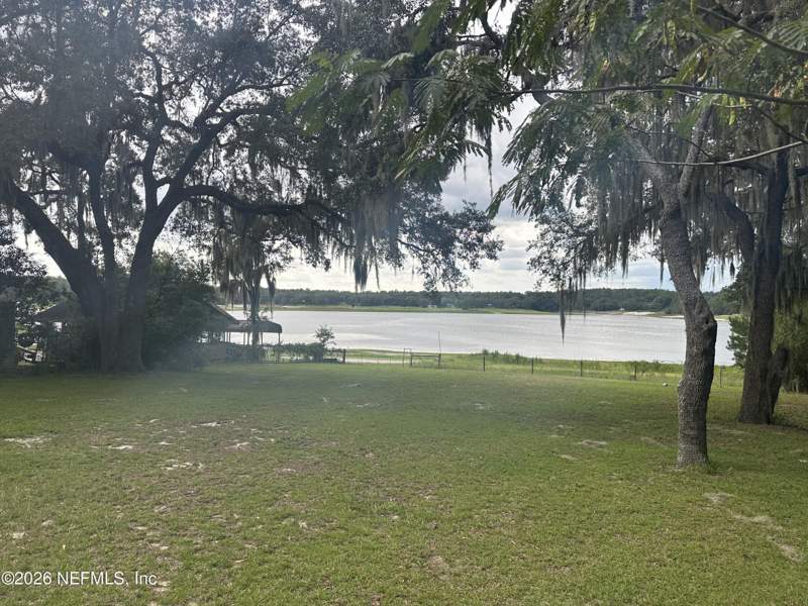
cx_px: 404
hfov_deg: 71.6
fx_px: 560
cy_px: 303
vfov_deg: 56.8
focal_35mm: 24
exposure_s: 1/1095
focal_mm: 6.86
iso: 80
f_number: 1.78
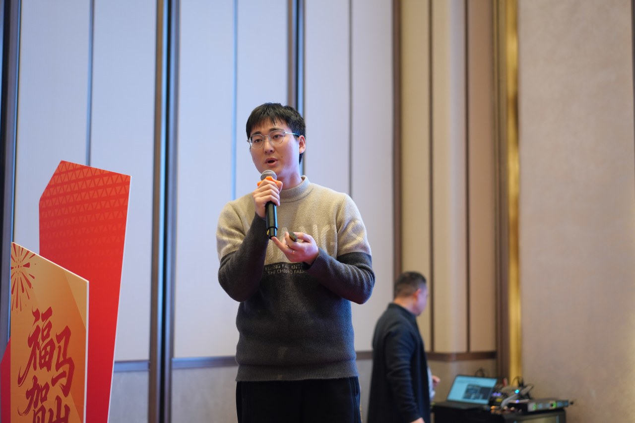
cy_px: 212
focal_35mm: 55
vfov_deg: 24.6
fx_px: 970
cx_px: 318
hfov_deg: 36.3
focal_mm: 55
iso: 800
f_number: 2
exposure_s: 1/320
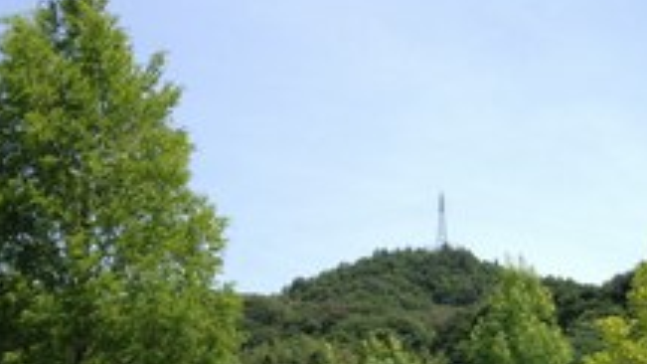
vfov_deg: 13.5
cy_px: 386
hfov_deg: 23.8
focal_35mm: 88
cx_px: 522
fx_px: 1510
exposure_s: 1/1200
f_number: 2.4
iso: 50
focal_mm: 4.28
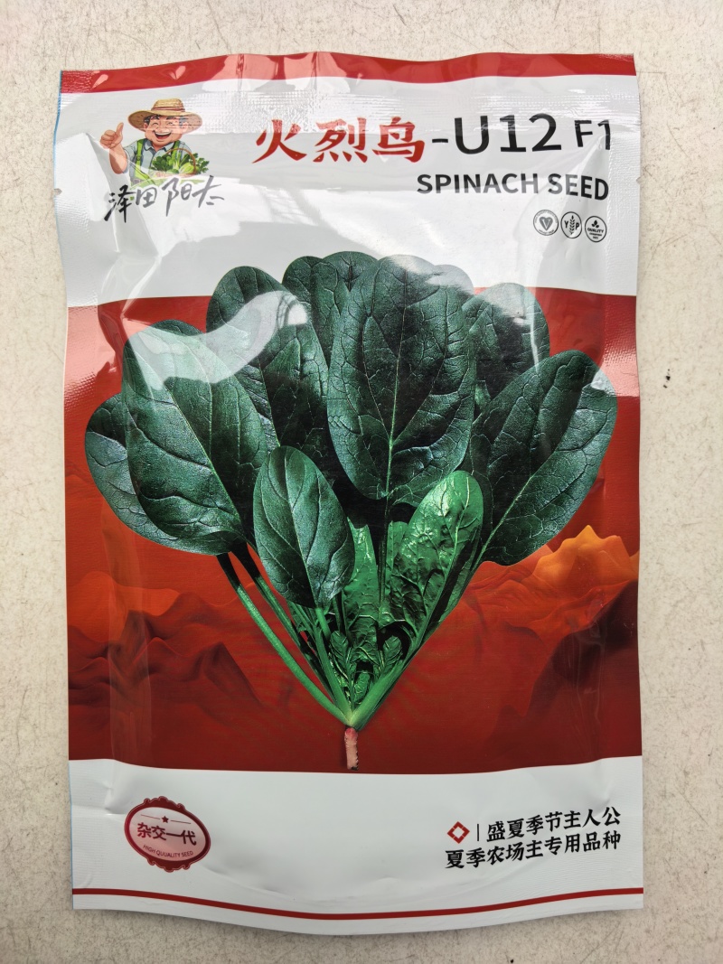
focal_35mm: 24
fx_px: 668
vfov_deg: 71.6
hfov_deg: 56.8
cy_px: 482
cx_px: 362
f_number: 2
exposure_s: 1/1052
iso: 50
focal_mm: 5.75
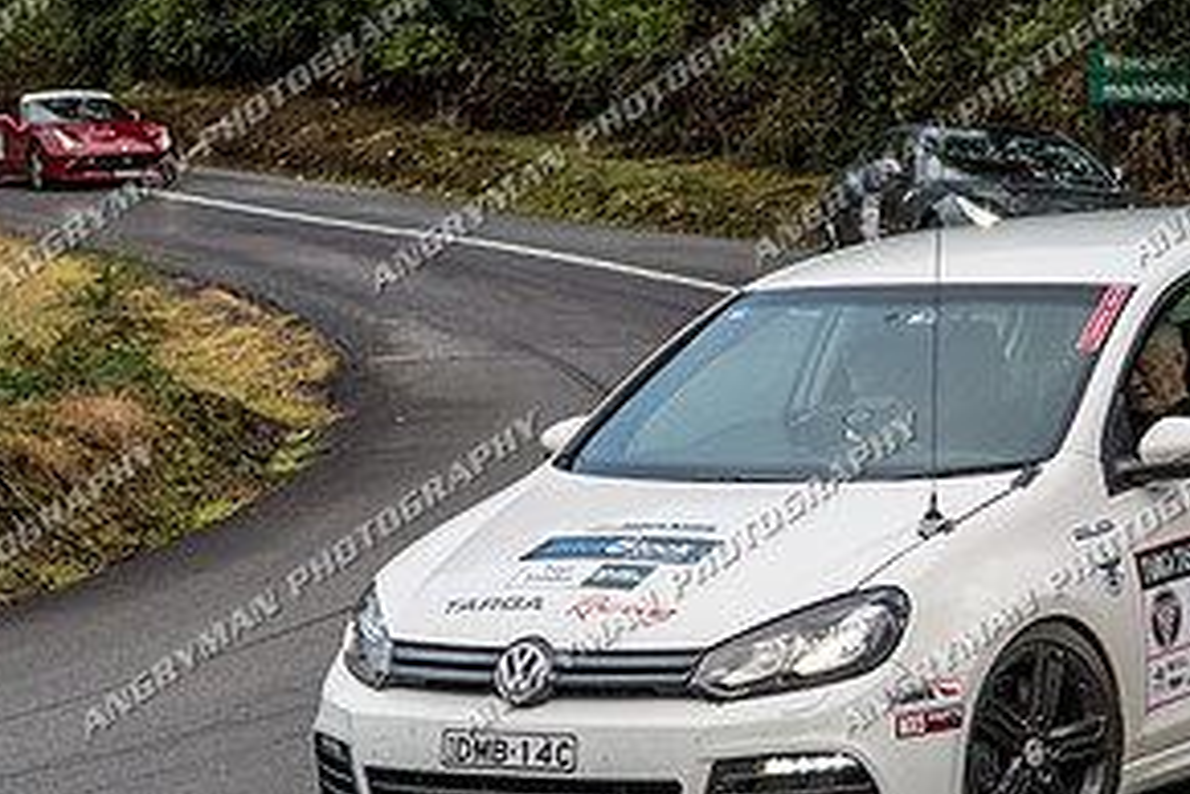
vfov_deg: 9.1
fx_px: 4958
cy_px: 466
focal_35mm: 150
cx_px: 957
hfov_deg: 13.6
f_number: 4
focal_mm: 45
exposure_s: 1/3200
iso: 800
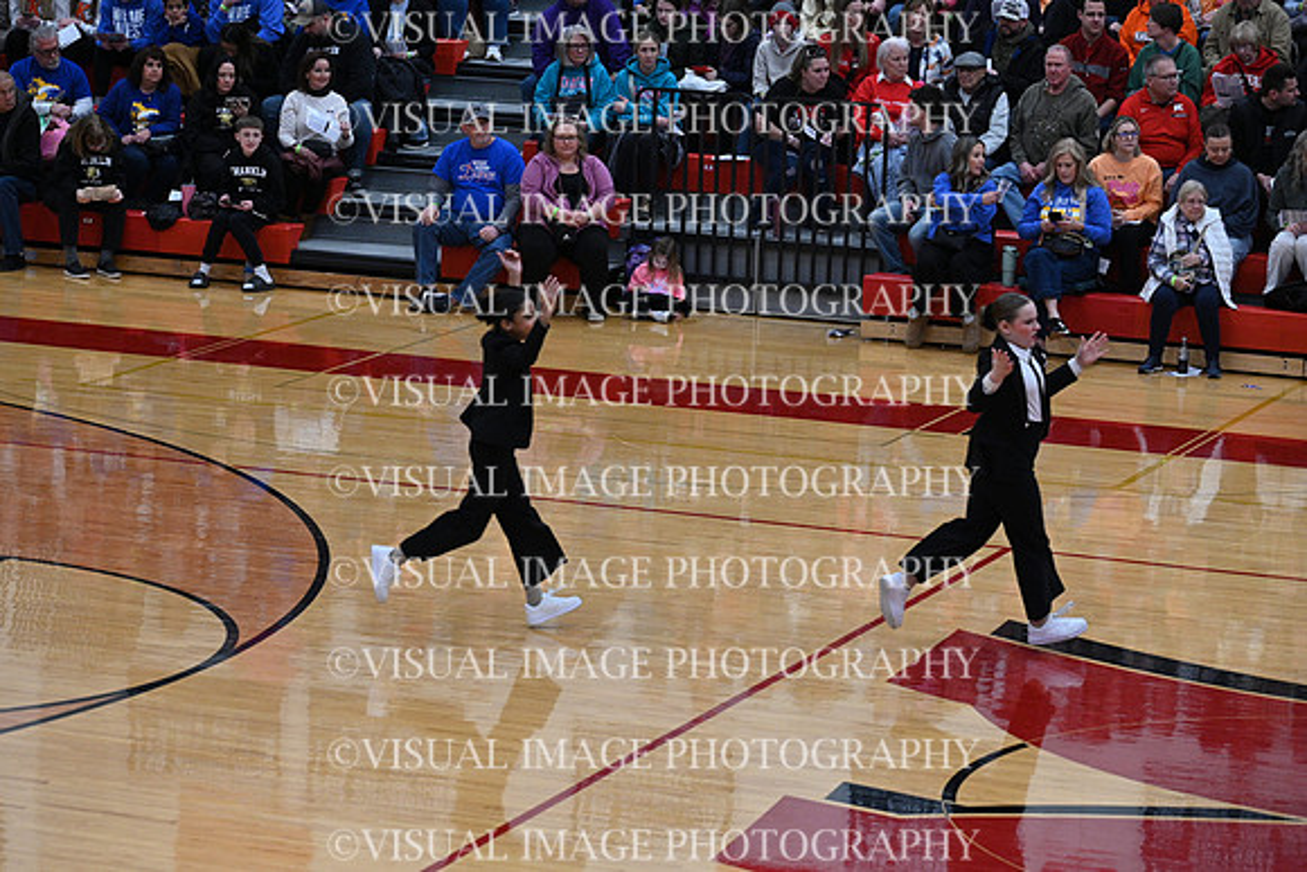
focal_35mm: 130
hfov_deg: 15.8
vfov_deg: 10.6
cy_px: 436
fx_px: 4721
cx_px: 654
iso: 4000
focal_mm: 130
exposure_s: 1/400
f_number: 4
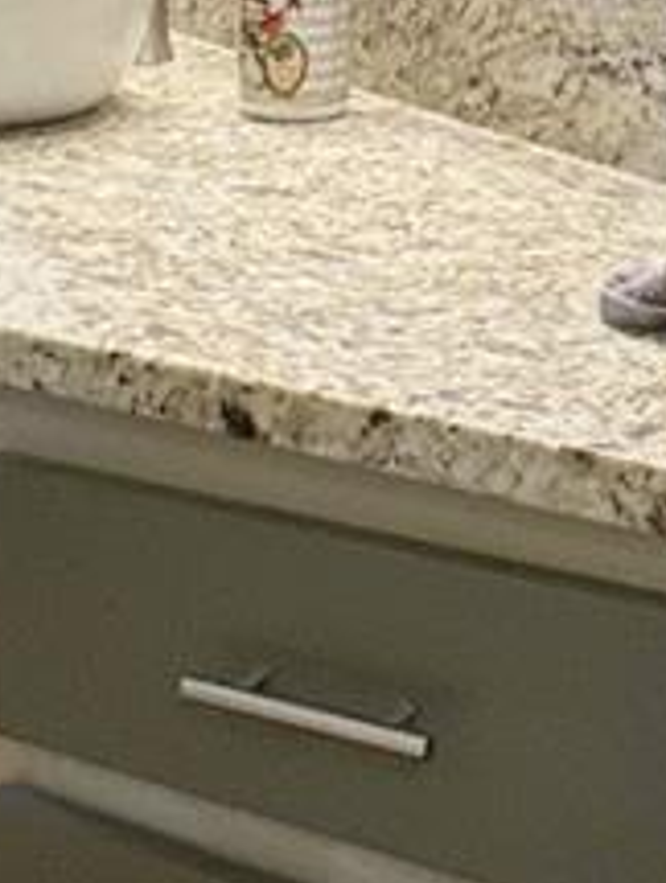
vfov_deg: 23.7
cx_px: 206
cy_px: -37
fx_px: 1995
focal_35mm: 78
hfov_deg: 18.9
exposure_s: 1/60
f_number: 2.2
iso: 160
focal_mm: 2.22
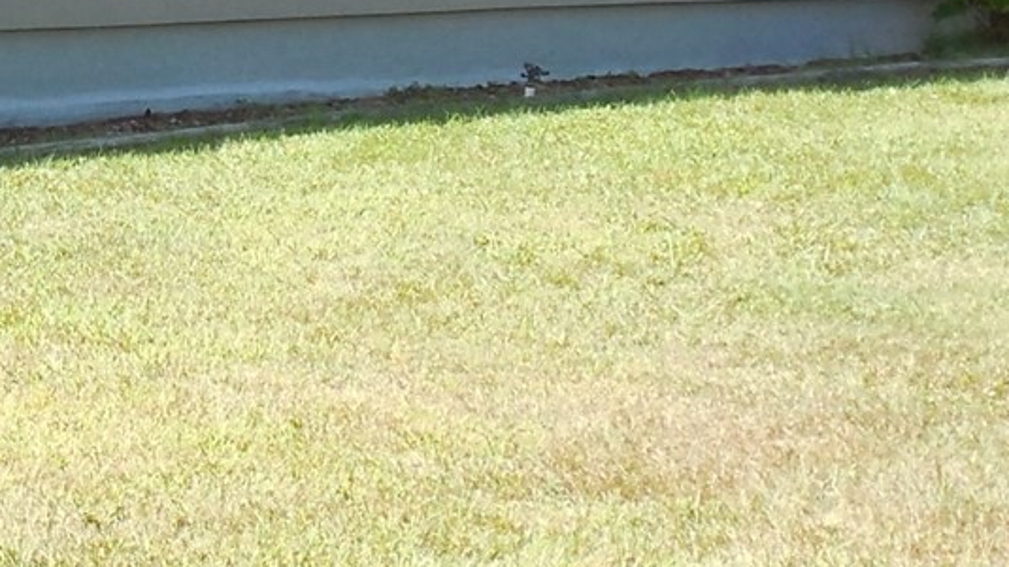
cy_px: -235
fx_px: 3906
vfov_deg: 8.2
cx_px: -317
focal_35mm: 146
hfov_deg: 14.1
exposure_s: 1/320
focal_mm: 6.3
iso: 125
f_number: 3.7
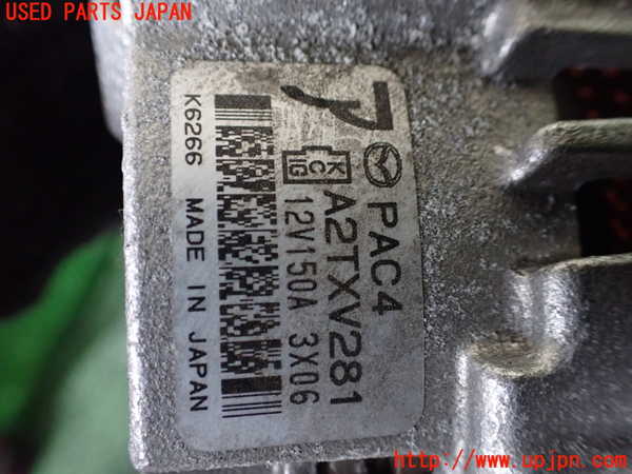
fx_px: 548
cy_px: 237
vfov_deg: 46.8
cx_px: 316
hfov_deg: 60.0
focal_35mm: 30
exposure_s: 1/30
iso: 800
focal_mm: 5.4
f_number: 2.3
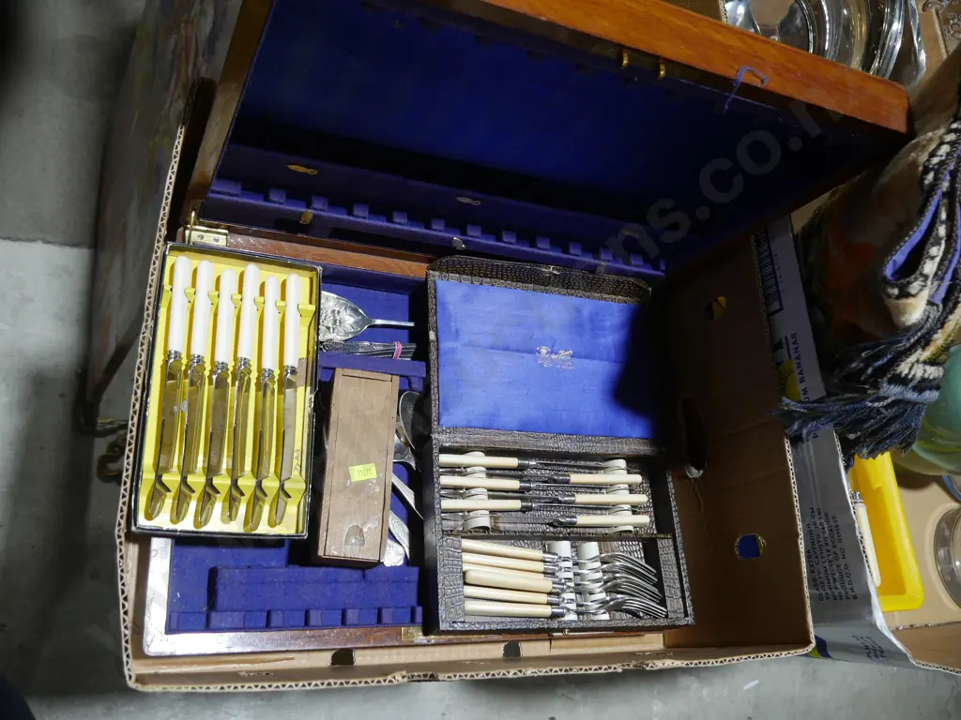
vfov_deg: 46.8
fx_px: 833
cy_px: 360
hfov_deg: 60.0
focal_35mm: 30
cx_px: 480
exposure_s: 1/60
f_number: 3.6
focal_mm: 15
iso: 200
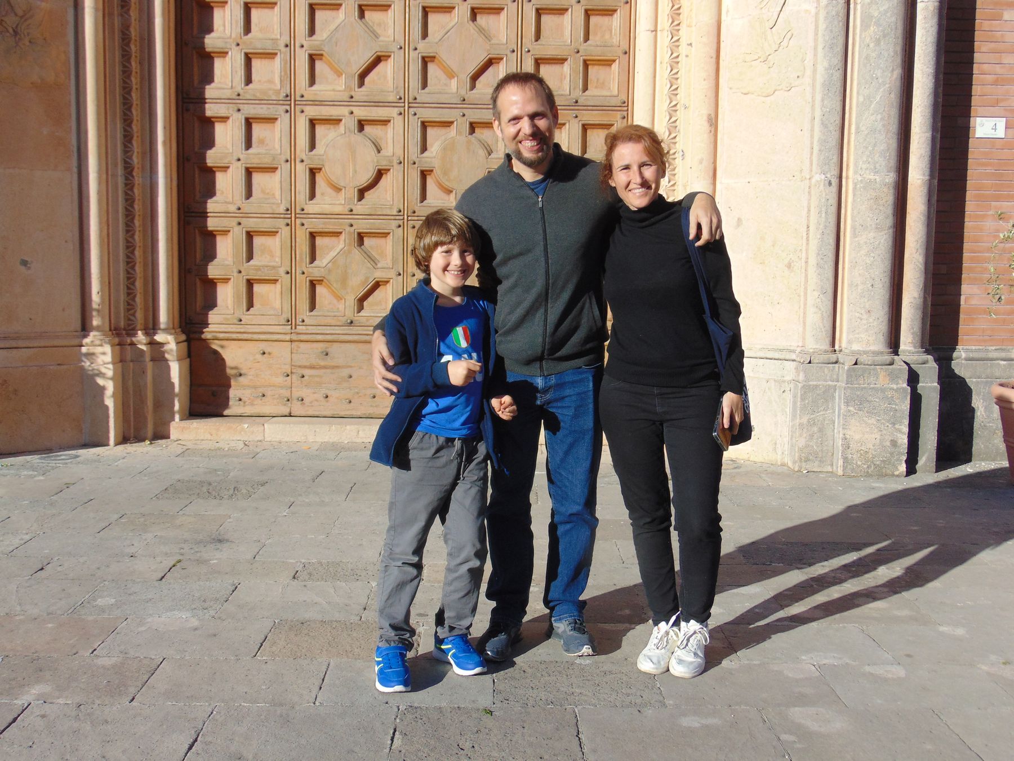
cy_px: 380
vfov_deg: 36.8
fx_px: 1142
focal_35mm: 39
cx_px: 507
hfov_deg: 47.9
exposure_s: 1/200
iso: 80
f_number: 8.5
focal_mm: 6.9
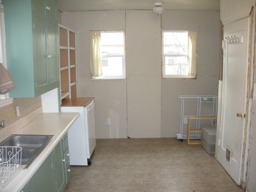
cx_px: 128
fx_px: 259
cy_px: 96
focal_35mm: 35
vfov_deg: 40.7
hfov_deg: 52.6
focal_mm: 6.3
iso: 400
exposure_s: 1/30
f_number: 3.5
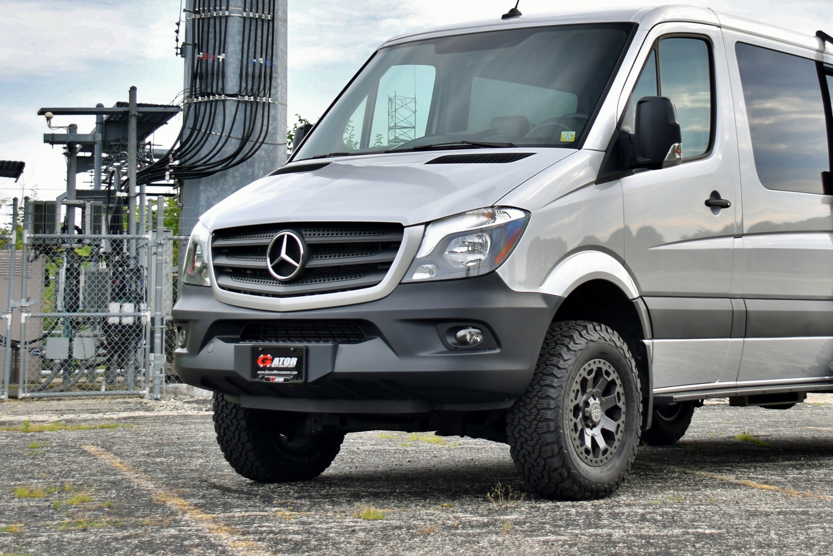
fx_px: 1828
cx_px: 515
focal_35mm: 79
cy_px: 152
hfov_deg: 25.6
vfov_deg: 17.2
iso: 100
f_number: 4.2
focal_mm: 32
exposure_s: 1/100
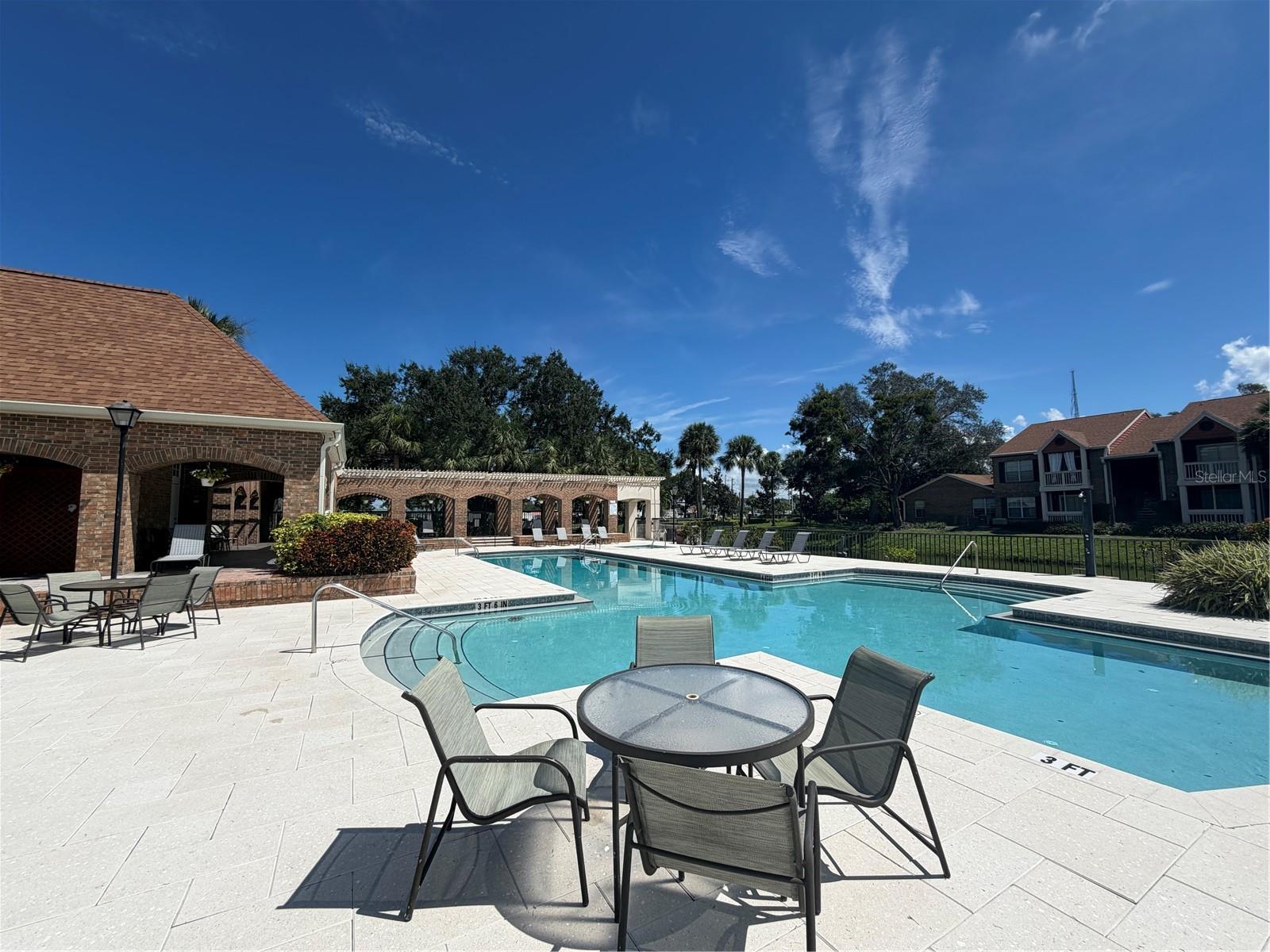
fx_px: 514
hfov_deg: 102.1
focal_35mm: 14
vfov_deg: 85.7
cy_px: 476
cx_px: 635
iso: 20
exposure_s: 1/1534
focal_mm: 2.22
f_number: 2.2
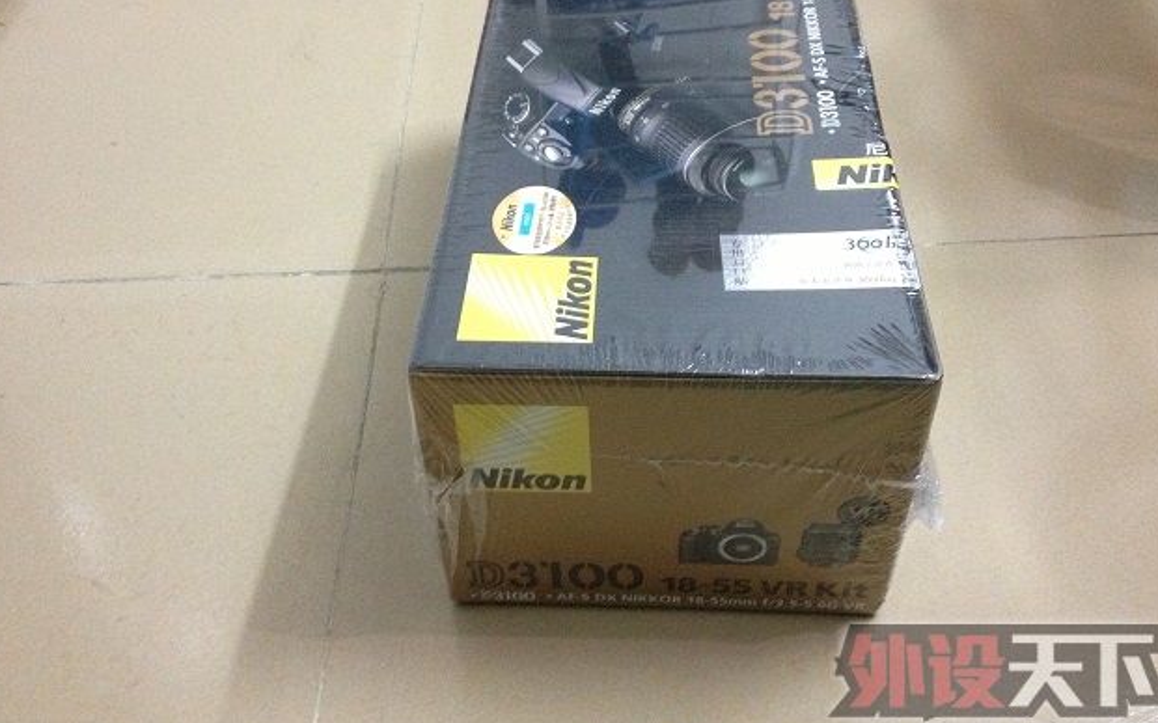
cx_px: 585
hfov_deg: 50.4
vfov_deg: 32.7
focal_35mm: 39
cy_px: 335
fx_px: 1231
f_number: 2.4
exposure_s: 1/17
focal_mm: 4.28
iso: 500
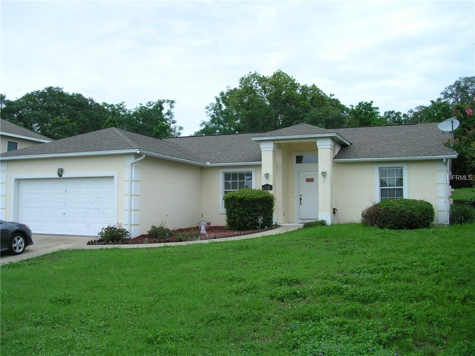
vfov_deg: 38.7
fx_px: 508
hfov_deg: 50.1
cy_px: 178
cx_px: 238
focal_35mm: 37
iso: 100
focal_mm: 5.6
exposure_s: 1/480
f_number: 4.5
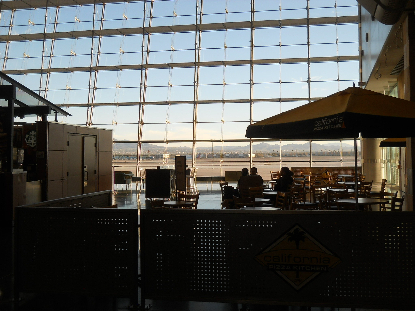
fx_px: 492
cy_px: 156
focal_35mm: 41
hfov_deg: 45.8
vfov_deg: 35.1
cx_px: 208
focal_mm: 6.72
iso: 80
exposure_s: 1/320
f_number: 3.1
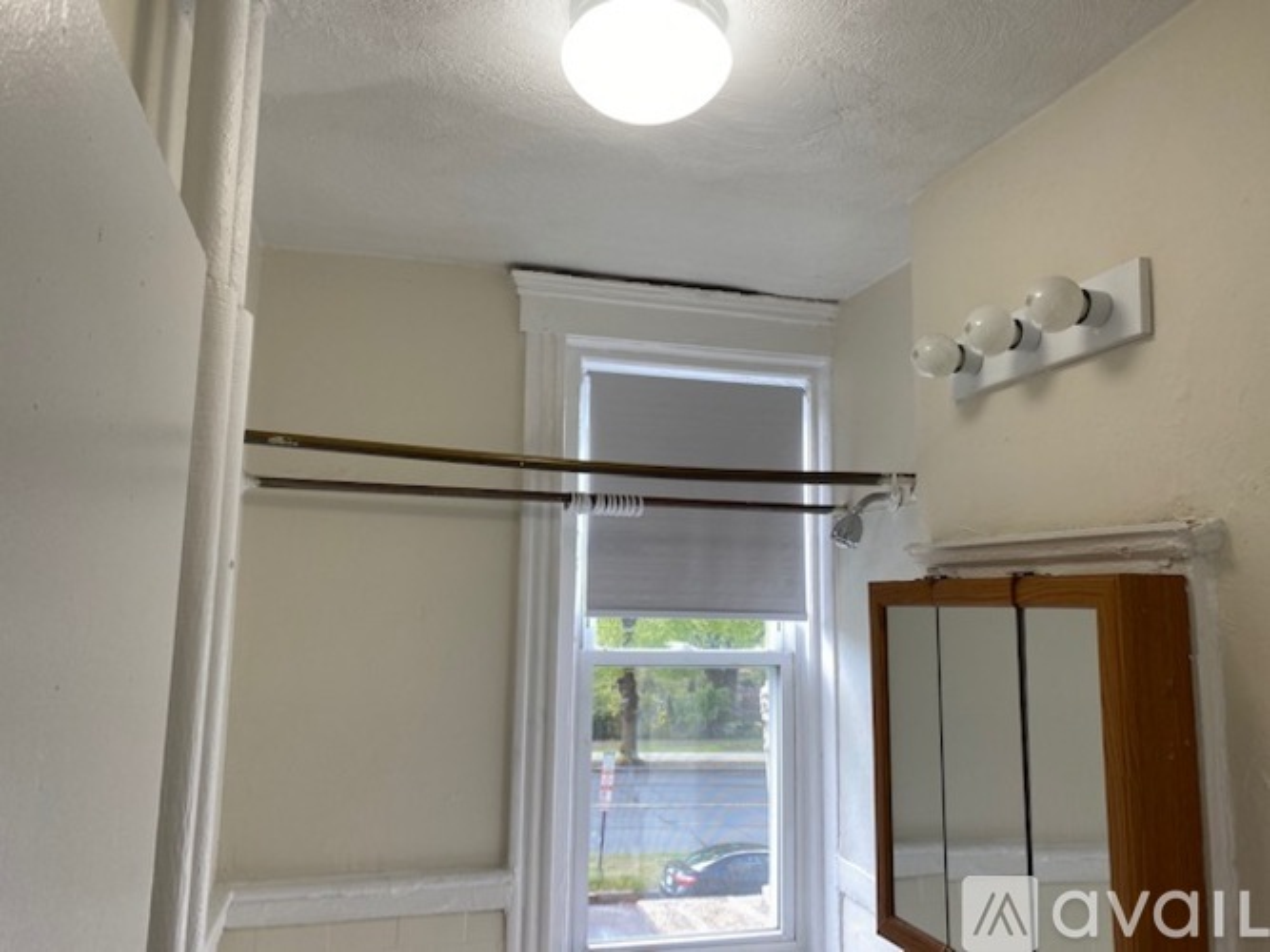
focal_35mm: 26
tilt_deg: +8.3
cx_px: 635
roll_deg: -0.4
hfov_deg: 67.3
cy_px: 476
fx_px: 954
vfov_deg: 53.0
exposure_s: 1/133
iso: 32
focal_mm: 4.25
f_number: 1.8
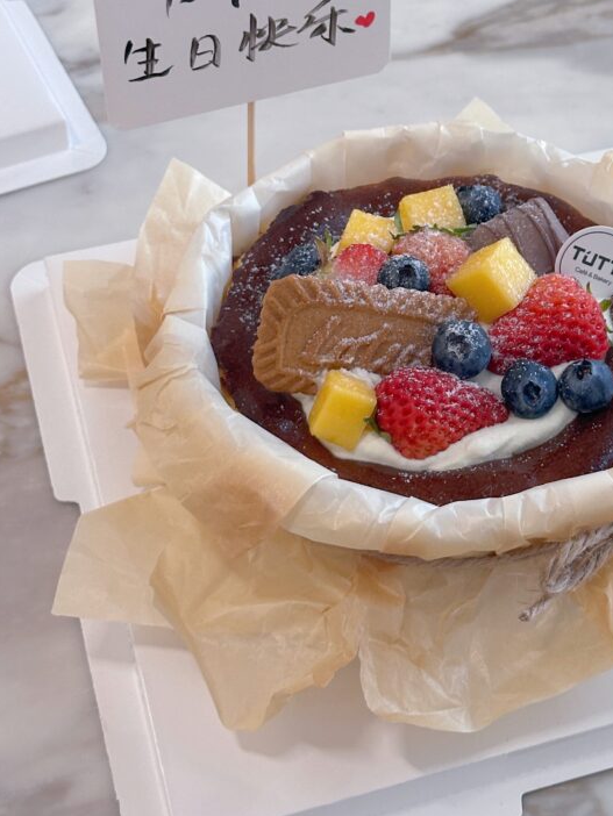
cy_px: 298
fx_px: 1652
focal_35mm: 70
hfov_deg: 20.9
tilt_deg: -47.2
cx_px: 443
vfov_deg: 27.7
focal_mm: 6.86
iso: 200
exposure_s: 1/50
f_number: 1.78
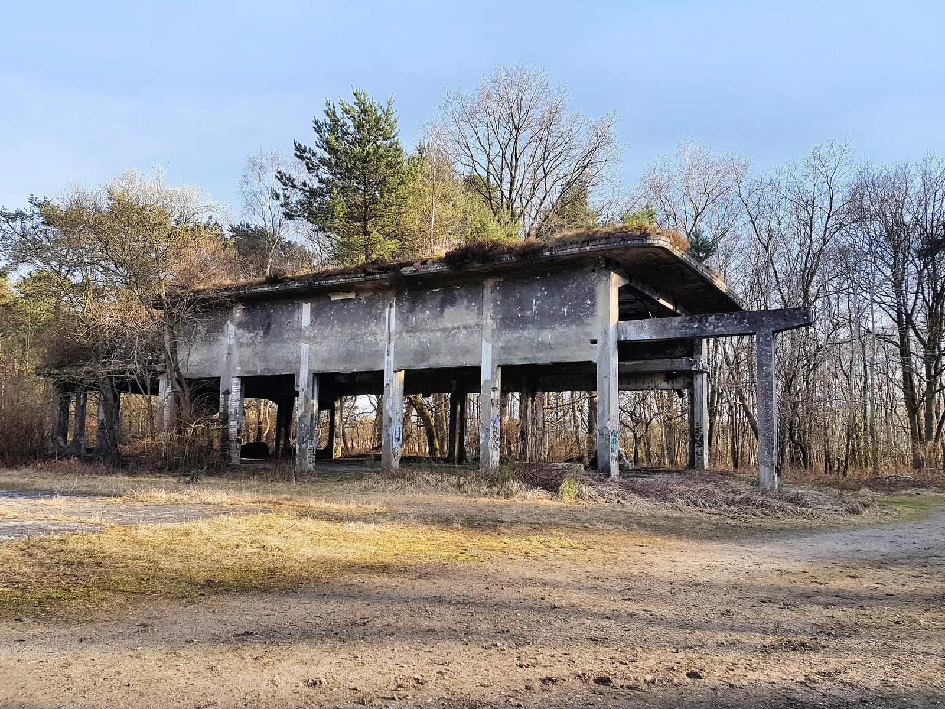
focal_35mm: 26
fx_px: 710
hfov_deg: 67.3
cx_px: 472
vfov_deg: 53.1
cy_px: 354
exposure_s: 1/730
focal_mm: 4.2
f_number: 1.7
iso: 40
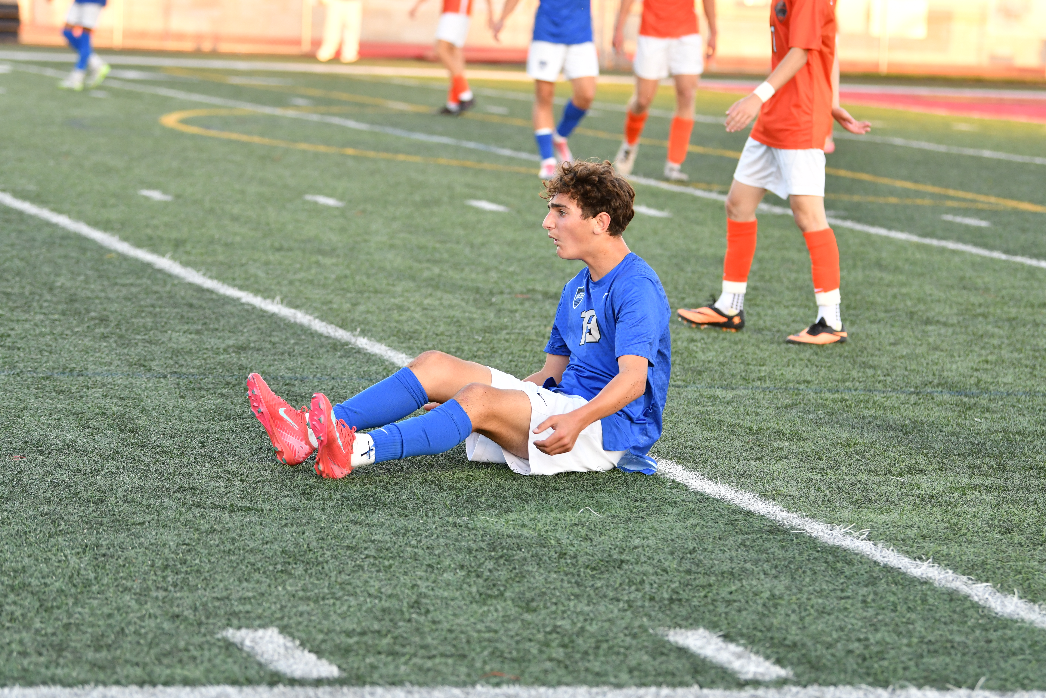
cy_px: 349
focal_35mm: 153
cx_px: 523
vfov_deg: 9.0
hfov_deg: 13.4
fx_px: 4445
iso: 900
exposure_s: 1/800
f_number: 3.2
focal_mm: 102
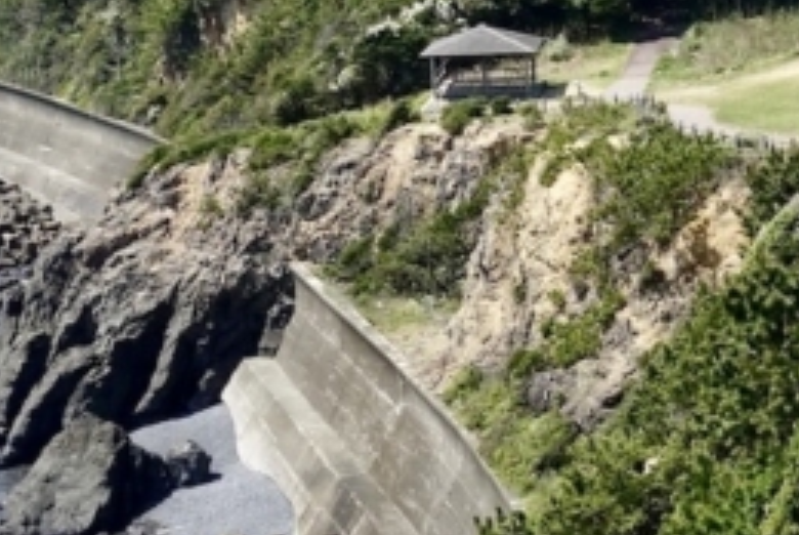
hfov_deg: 19.0
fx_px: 2111
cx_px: 1168
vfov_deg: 14.4
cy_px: 128
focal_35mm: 95
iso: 125
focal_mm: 8.8
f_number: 5.6
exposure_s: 1/400
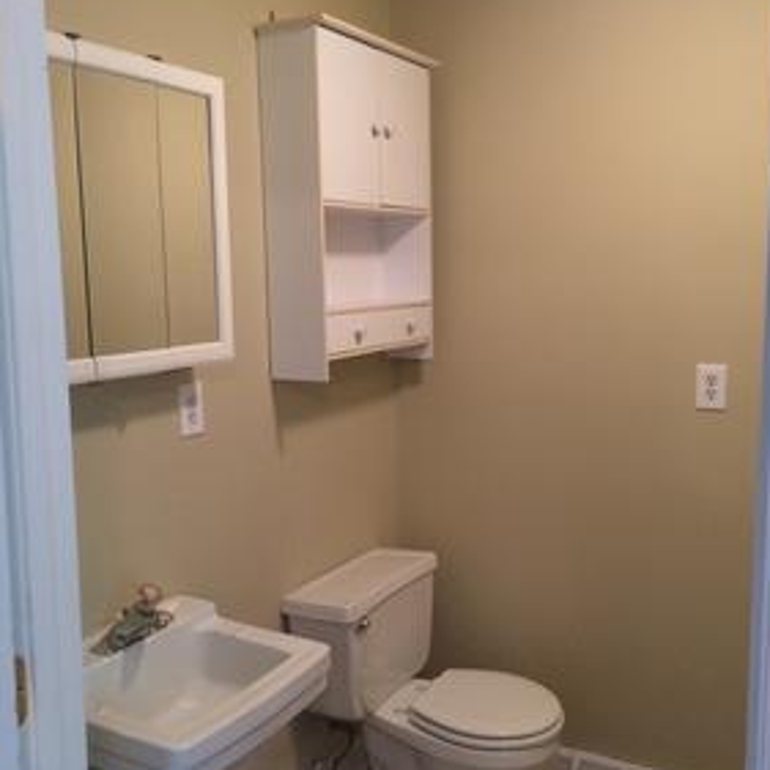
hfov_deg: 47.2
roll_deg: +1.2
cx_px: 389
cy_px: 406
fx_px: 881
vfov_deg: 47.2
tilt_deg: -9.4
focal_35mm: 35
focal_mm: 4.15
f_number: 2.2
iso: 160
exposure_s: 1/30
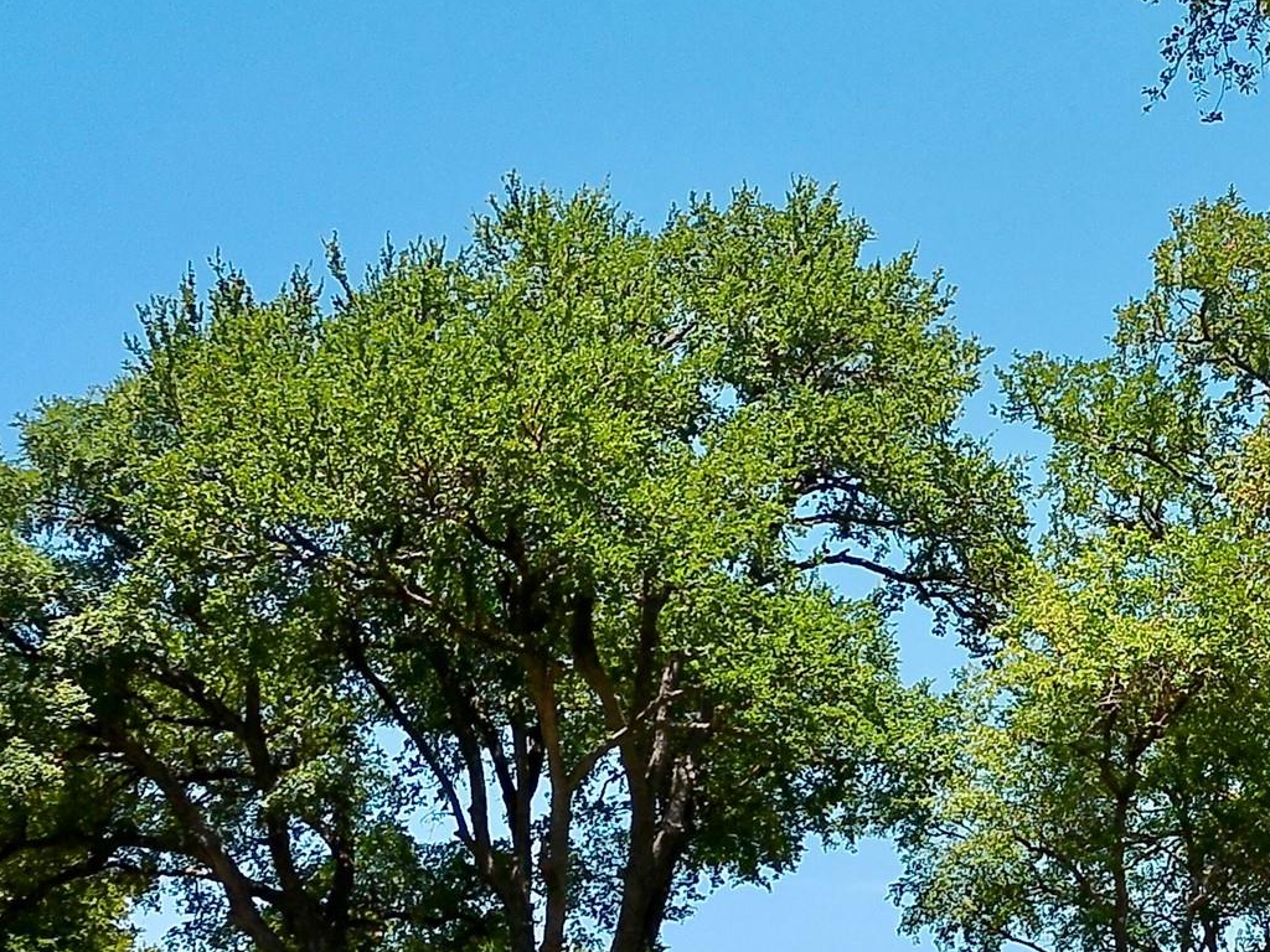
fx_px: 1908
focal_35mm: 52
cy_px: 786
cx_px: 1130
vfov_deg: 27.4
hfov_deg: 34.8
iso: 100
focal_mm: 6.8
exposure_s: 1/1448
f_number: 2
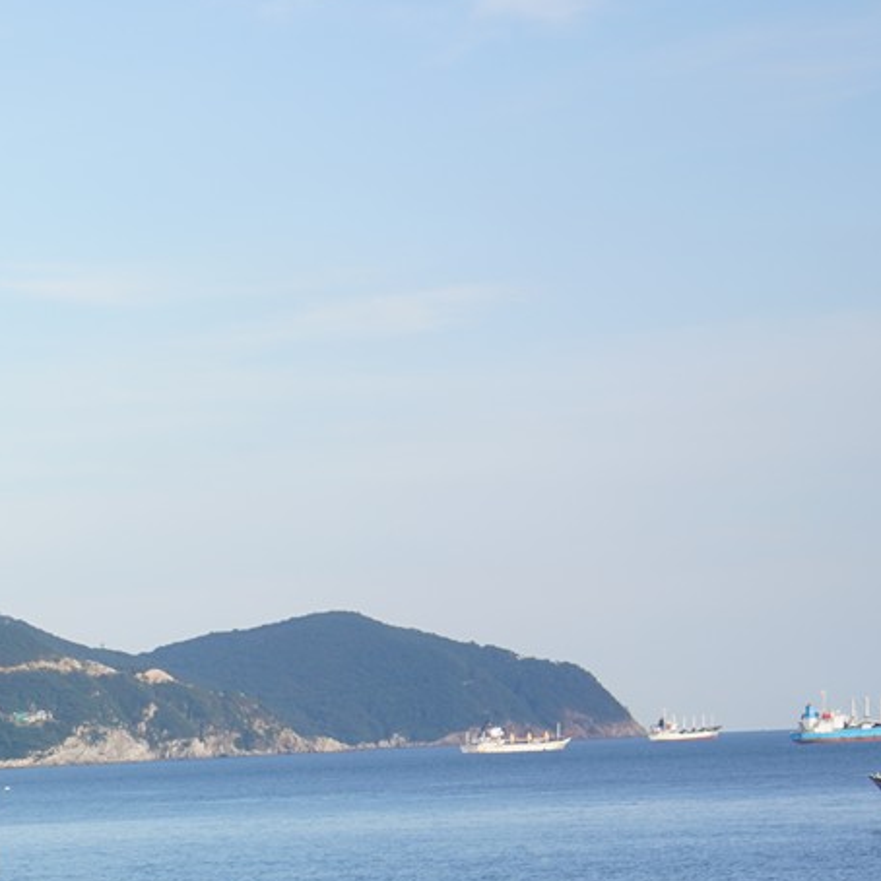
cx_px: -933
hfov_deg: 11.8
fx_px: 3772
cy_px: 1271
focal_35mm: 131
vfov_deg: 12.7
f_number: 7.1
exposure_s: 1/160
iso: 100
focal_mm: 35
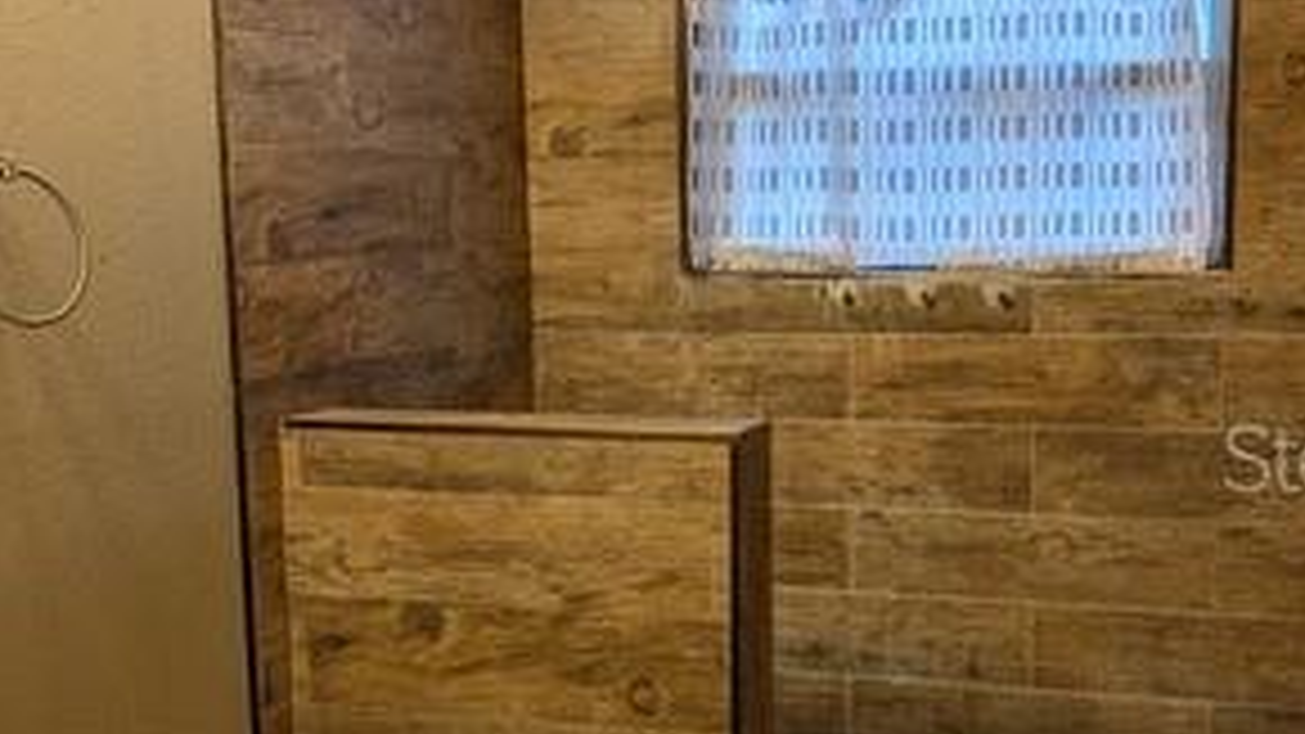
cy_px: 457
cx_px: 747
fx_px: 1661
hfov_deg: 42.8
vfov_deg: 24.8
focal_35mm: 48
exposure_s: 1/185
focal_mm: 6.9
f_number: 1.68
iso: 18
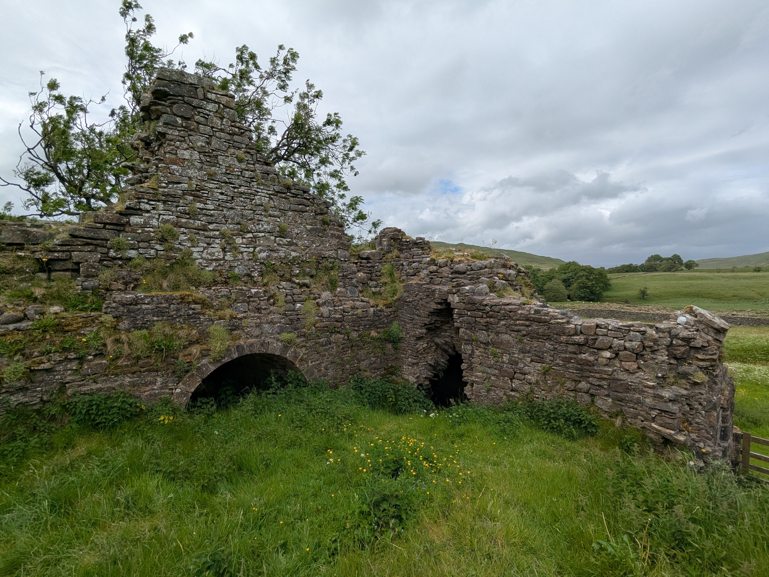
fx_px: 355
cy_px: 288
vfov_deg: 78.1
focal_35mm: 16
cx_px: 384
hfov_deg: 94.5
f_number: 2.2
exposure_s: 1/1898
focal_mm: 2.35
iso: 44
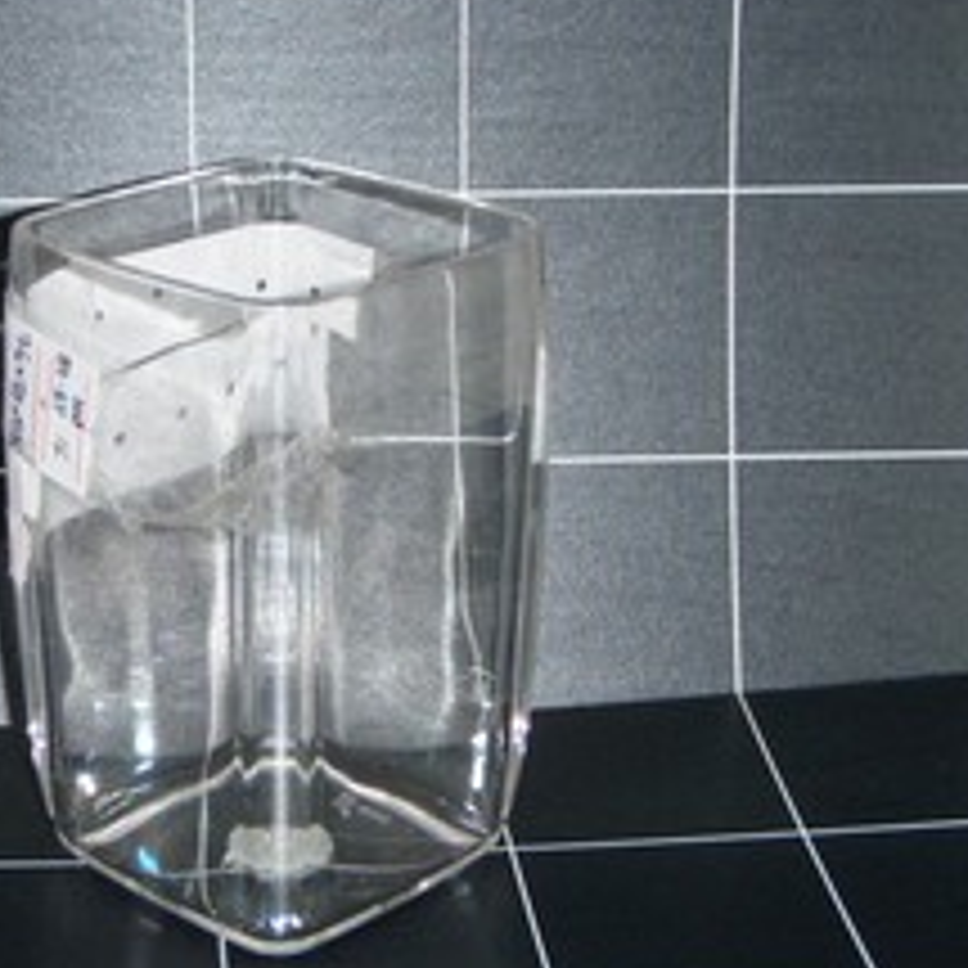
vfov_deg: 20.6
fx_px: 2658
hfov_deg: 20.5
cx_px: 284
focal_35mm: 84
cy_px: 536
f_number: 4
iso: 100
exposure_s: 1/40
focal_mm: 9.13
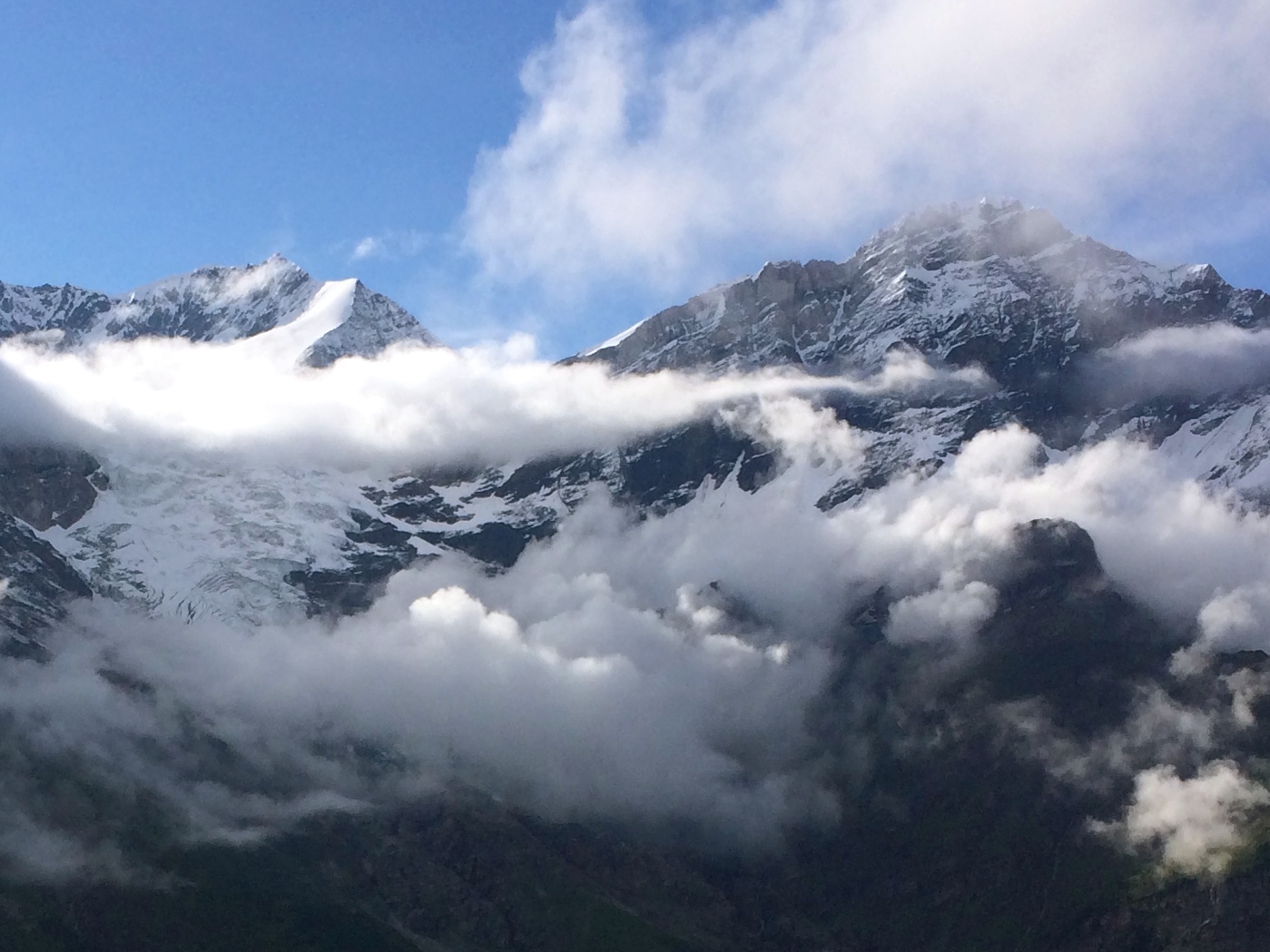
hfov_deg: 27.6
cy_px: 909
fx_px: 2568
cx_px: 421
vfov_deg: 20.5
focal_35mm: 70
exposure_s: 1/3425
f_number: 2.2
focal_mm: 4.12
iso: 40
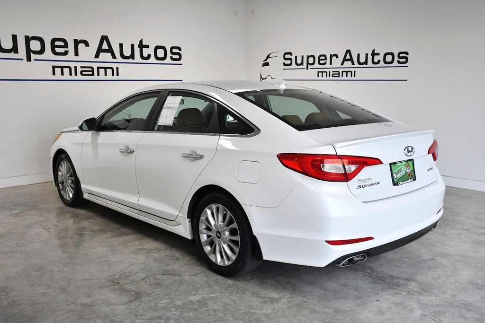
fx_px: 458
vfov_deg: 38.9
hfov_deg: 55.8
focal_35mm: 34
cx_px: 242
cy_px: 162
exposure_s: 1/800
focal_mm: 23
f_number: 5
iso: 1000
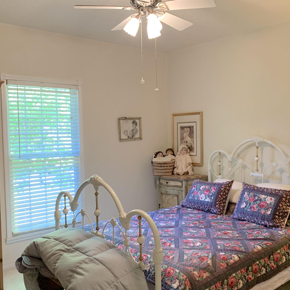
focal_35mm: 36
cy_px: 147
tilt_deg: -1.9
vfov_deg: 46.0
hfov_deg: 45.9
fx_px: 341
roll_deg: +0.4
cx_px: 164
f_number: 1.8
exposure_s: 1/60
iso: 250
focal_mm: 4.25
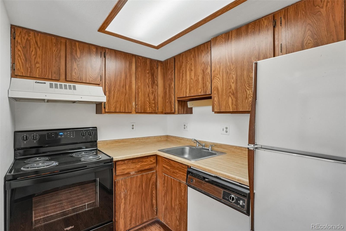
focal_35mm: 17
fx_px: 161
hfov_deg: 94.0
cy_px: 116
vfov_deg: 71.1
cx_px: 173
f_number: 8
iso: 800
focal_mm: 11.2
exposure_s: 1/50
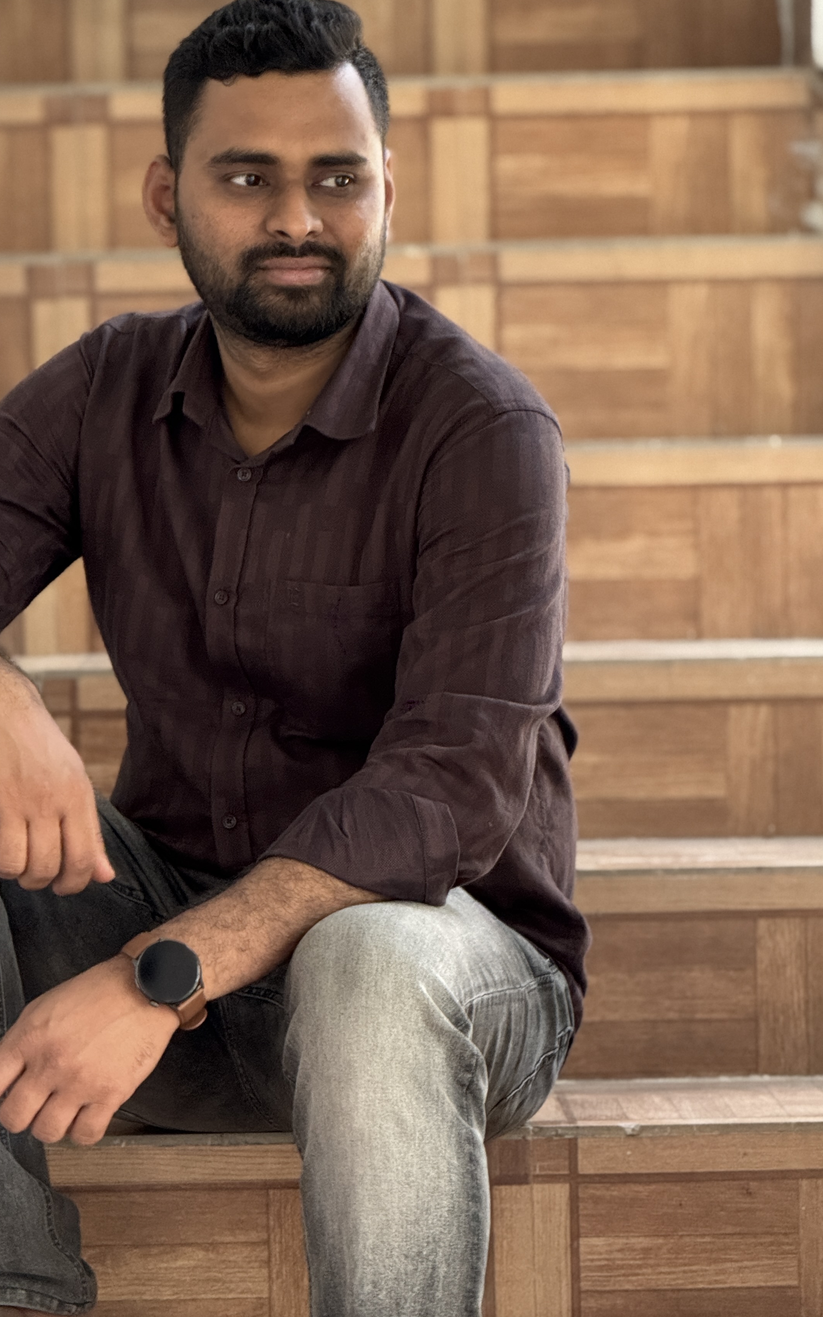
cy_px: 662
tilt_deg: -0.5
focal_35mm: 150
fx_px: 5383
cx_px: 294
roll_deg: +1.7
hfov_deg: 8.7
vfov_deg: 13.9
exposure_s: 1/60
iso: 640
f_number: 2.8
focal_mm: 15.66
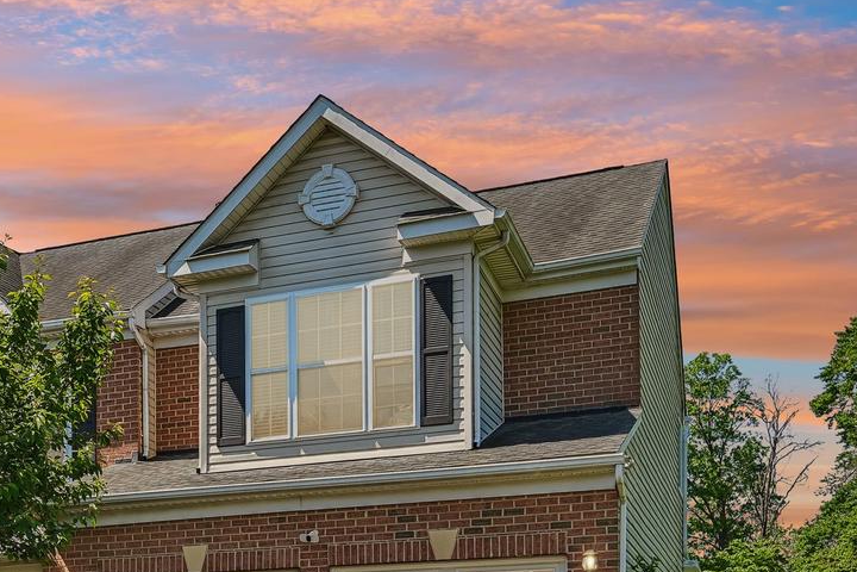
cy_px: 559
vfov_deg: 24.9
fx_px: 1238
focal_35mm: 52
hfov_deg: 35.8
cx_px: 76
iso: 100
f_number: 8
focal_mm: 26
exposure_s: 1/100
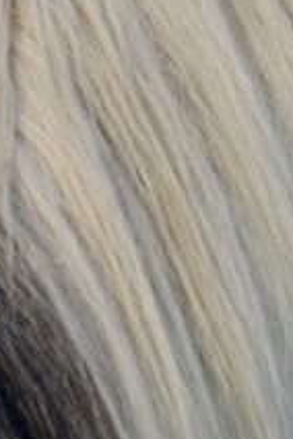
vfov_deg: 5.4
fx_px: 4675
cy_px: 517
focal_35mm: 383
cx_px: -173
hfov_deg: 3.6
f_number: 5.6
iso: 400
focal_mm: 50
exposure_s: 1/320
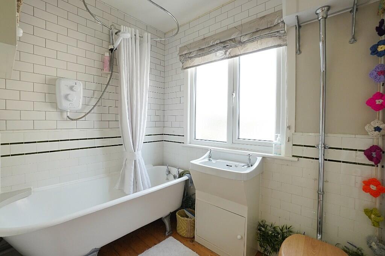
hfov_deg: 100.4
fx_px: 160
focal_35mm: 15
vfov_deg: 77.3
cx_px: 192
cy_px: 128
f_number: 10
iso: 640
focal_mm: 10
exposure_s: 1/30
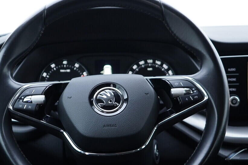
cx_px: 106
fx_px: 434
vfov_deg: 21.5
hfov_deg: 31.8
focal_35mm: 63
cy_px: 107
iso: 200
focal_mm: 24
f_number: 2.8
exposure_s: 1/40
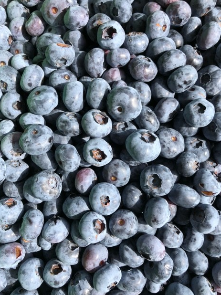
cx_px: 110
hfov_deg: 48.2
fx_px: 247
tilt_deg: -86.5
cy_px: 151
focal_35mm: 29
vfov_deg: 61.7
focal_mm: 4
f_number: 1.8
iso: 20
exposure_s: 1/533
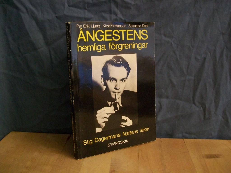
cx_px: 116
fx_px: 240
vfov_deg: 39.7
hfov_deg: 51.4
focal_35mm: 36
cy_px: 86
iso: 200
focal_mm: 6
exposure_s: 1/8
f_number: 2.7
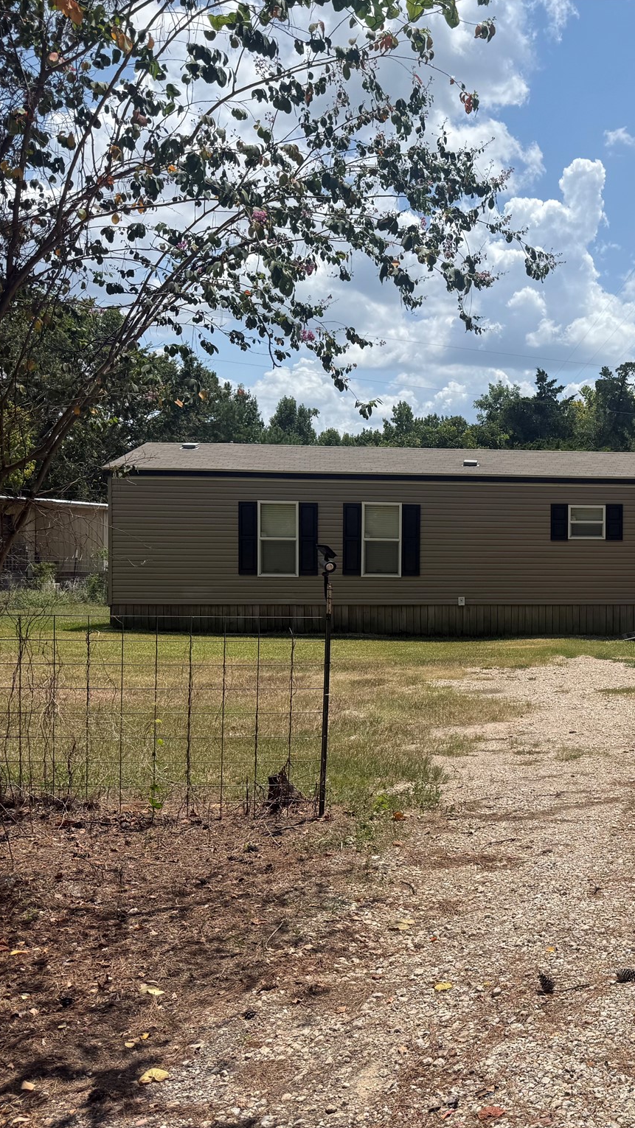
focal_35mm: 35
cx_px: 664
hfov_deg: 30.8
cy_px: 564
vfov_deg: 56.6
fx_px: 1047
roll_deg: +0.0
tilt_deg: -0.7
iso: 80
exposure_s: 1/6173
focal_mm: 6.76
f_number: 1.78
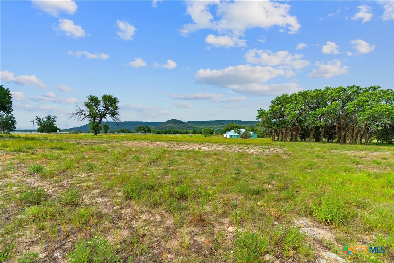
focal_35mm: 16
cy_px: 132
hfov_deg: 96.7
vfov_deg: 73.7
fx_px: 175
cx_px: 197
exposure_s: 1/100
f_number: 9
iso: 320
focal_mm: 16
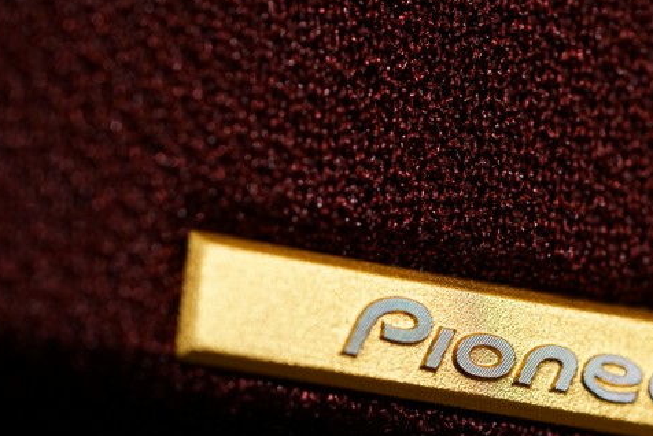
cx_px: 556
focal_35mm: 170
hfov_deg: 12.0
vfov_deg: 8.1
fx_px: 3085
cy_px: 370
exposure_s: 1/60
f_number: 4
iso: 800
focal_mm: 90
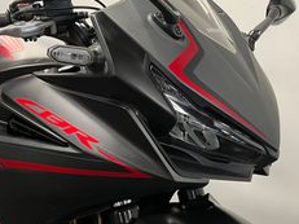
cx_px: 171
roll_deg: +1.6
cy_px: 109
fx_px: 388
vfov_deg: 32.2
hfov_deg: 42.0
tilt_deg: -11.2
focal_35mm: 45
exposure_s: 1/50
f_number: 1.6
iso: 125
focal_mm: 5.1
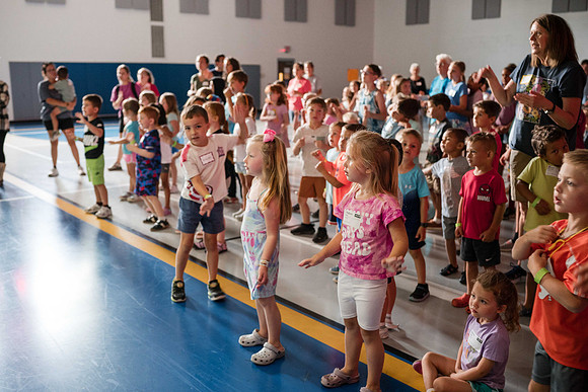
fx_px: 596
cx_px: 289
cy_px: 194
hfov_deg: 52.5
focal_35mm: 36
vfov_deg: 36.4
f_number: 2.8
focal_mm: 35
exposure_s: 1/60
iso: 3600
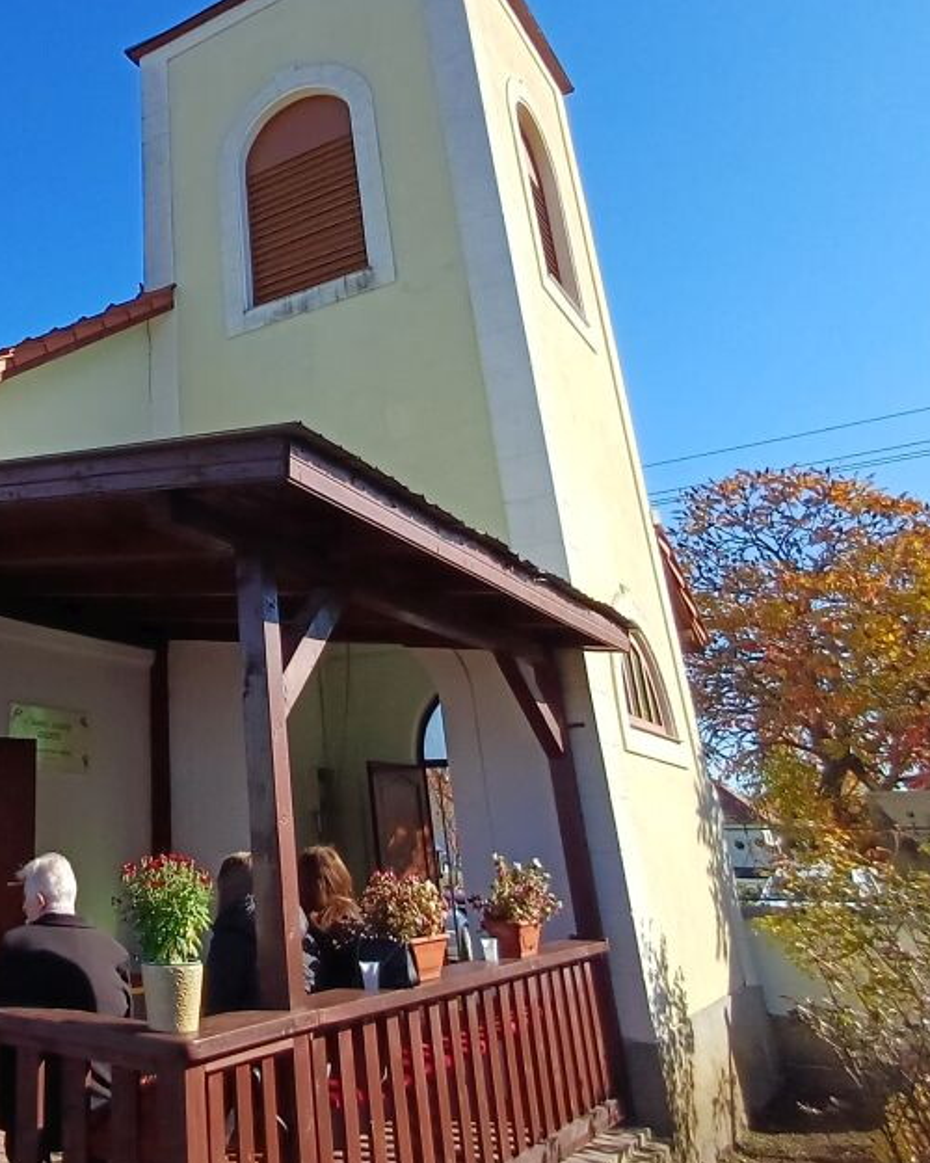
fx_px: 1032
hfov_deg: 43.6
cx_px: 67
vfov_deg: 58.0
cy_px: 434
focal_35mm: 30
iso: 40
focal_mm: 1.64
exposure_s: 1/809
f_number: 2.2
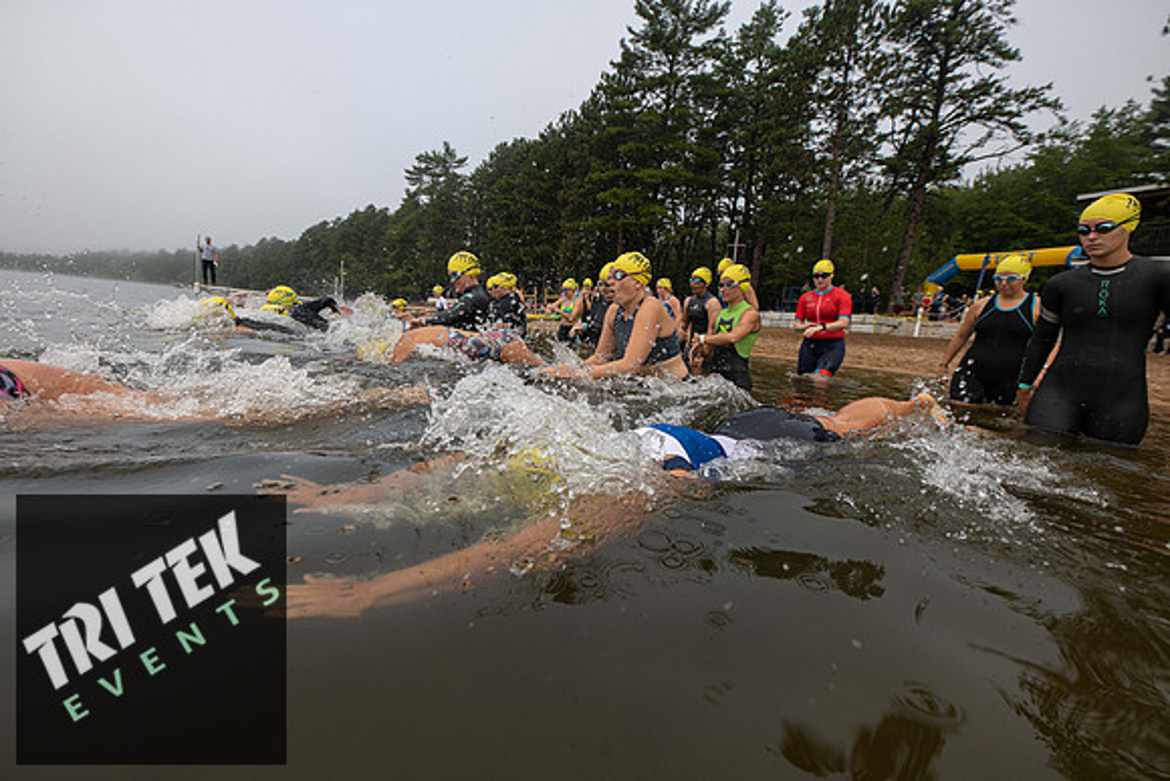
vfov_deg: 81.2
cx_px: 585
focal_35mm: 14
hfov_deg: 104.2
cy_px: 390
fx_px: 455
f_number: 4
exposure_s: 1/800
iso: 320
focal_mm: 14
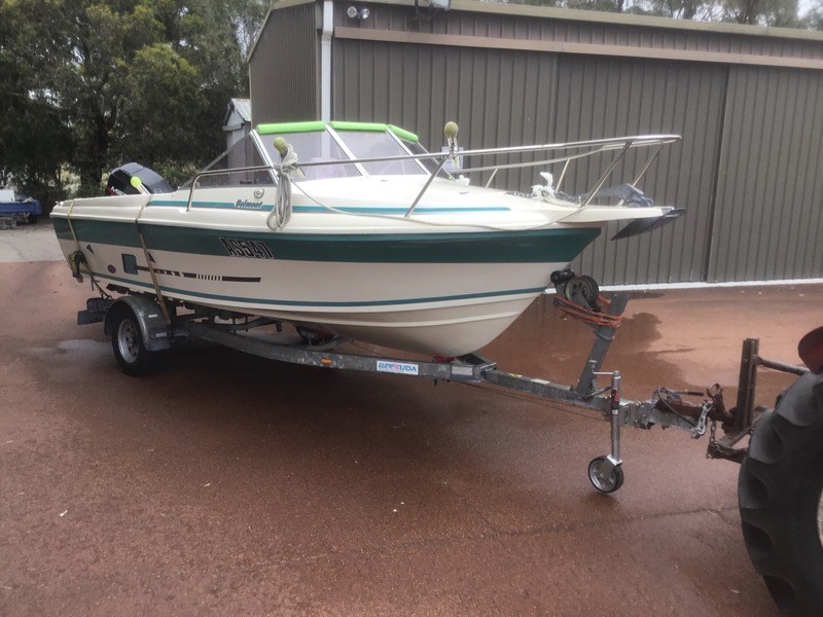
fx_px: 737
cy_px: 308
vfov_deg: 45.4
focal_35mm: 31
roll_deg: -1.4
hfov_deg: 58.4
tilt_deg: -9.2
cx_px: 412
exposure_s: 1/267
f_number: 2.4
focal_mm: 3.3
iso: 25
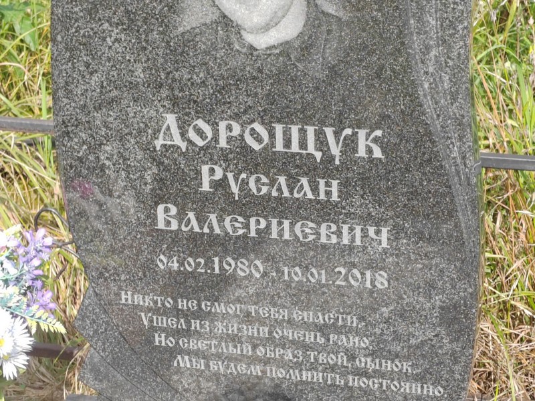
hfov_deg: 21.8
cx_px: 268
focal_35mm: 90
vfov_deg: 16.4
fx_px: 1391
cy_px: 200
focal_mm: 5.52
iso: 100
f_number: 1.9
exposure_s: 1/380
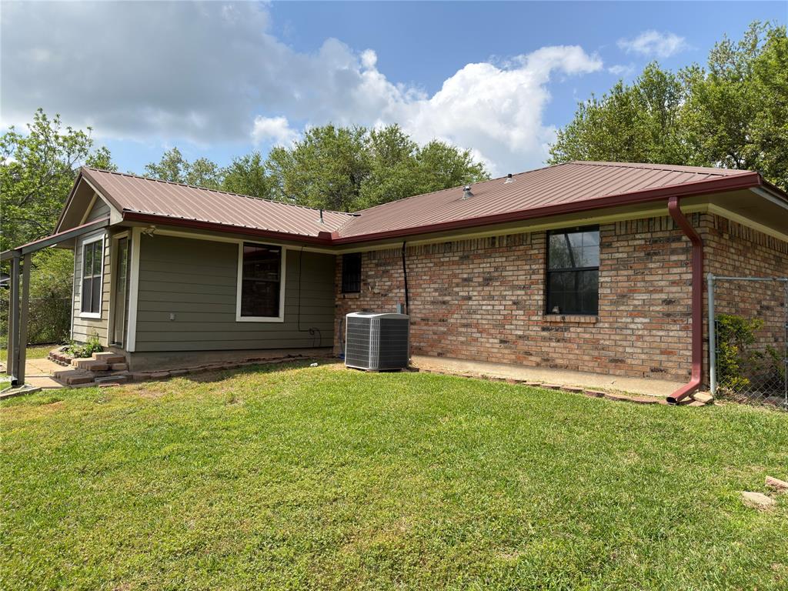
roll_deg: -1.7
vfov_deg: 56.8
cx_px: 394
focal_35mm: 24
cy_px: 296
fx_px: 546
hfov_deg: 71.6
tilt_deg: +2.1
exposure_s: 1/4545
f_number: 1.78
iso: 100
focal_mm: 6.76
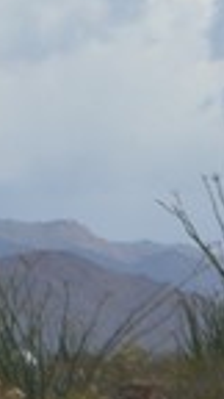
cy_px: 0
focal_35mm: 650
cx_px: -561
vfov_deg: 3.3
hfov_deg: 1.9
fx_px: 6863
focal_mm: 55
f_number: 7.1
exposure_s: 1/1600
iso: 400
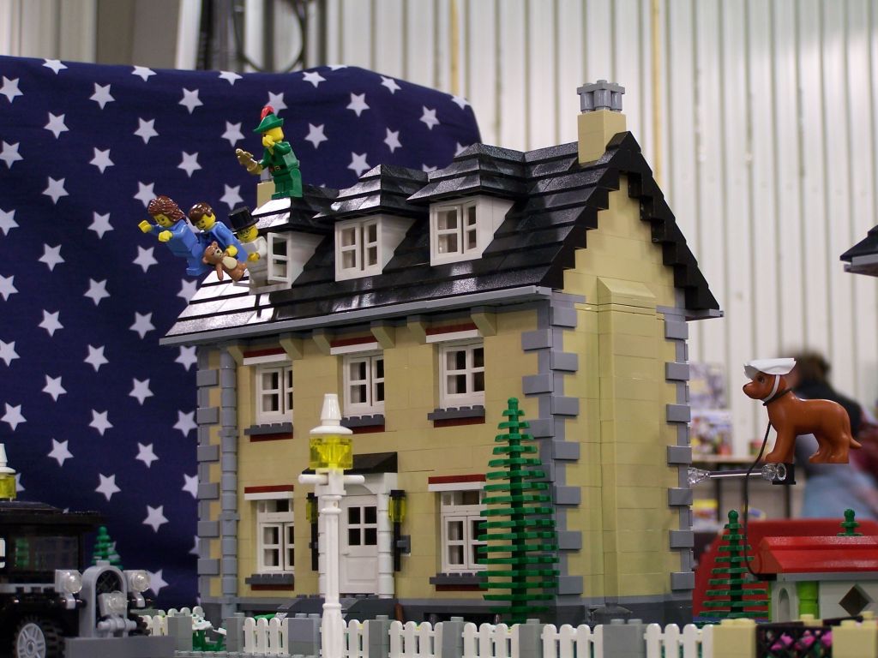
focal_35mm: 75
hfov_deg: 26.0
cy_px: 329
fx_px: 1902
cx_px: 439
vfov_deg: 19.6
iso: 80
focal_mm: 12.4
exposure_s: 1/2
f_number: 3.2
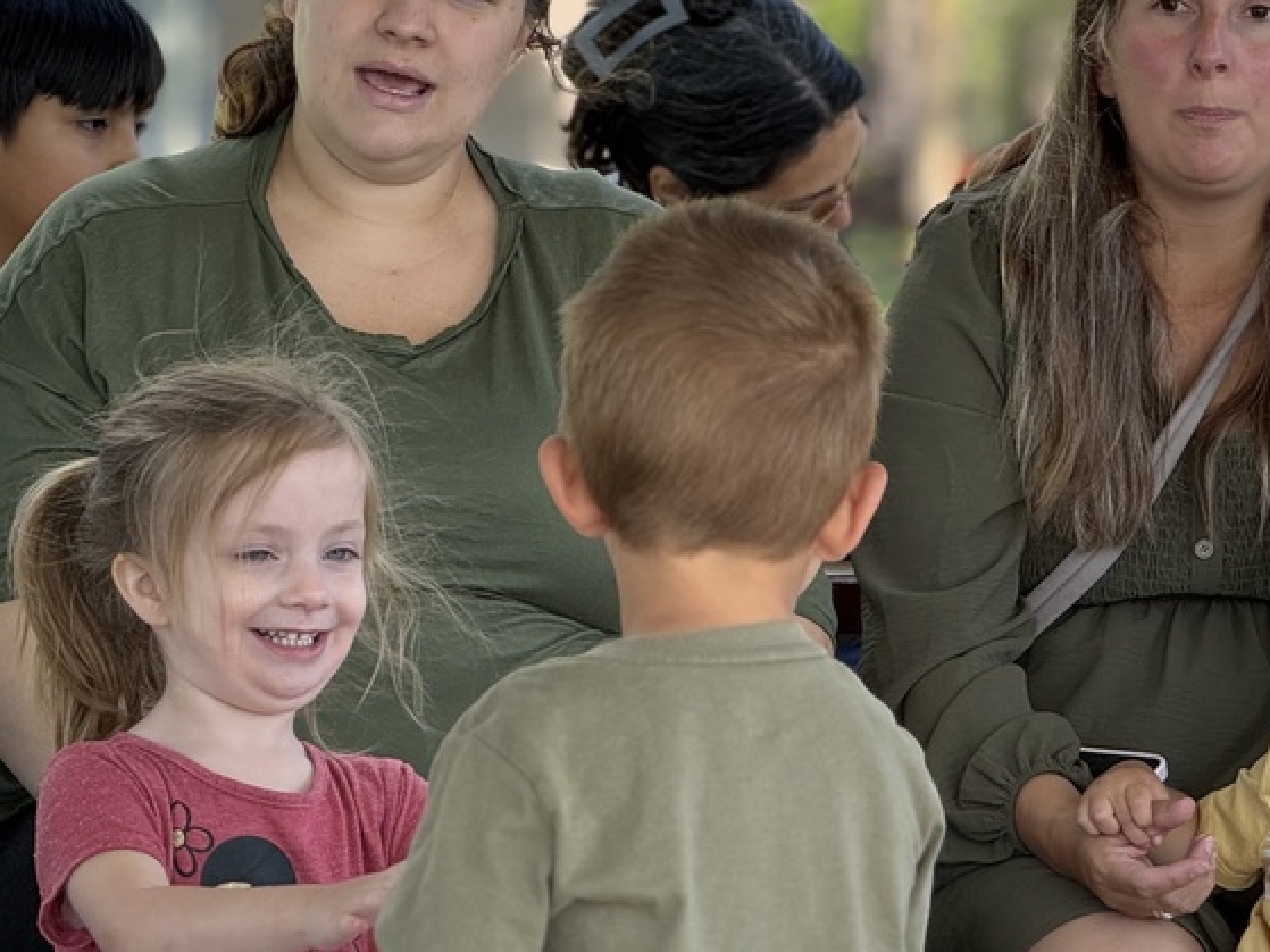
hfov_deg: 9.0
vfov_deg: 6.8
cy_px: 568
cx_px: 736
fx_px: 8070
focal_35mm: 220
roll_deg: -0.9
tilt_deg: -1.9
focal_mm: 15.66
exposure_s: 1/270
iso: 64
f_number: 2.8
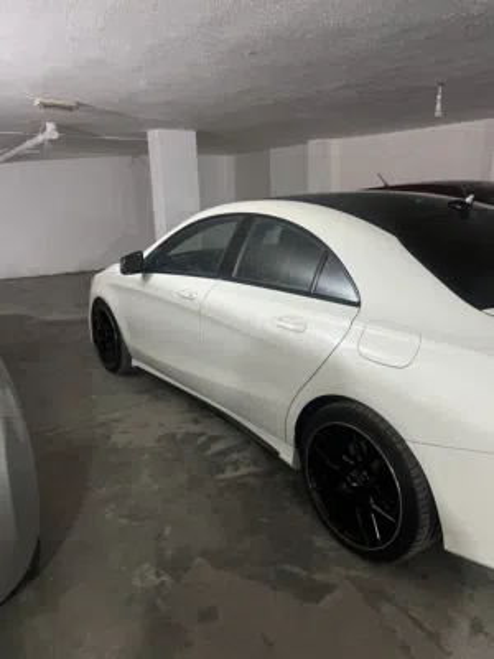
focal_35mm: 26
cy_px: 330
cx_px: 247
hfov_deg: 53.1
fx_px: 495
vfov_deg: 67.3
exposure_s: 1/48
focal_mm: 5.7
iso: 500
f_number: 1.5
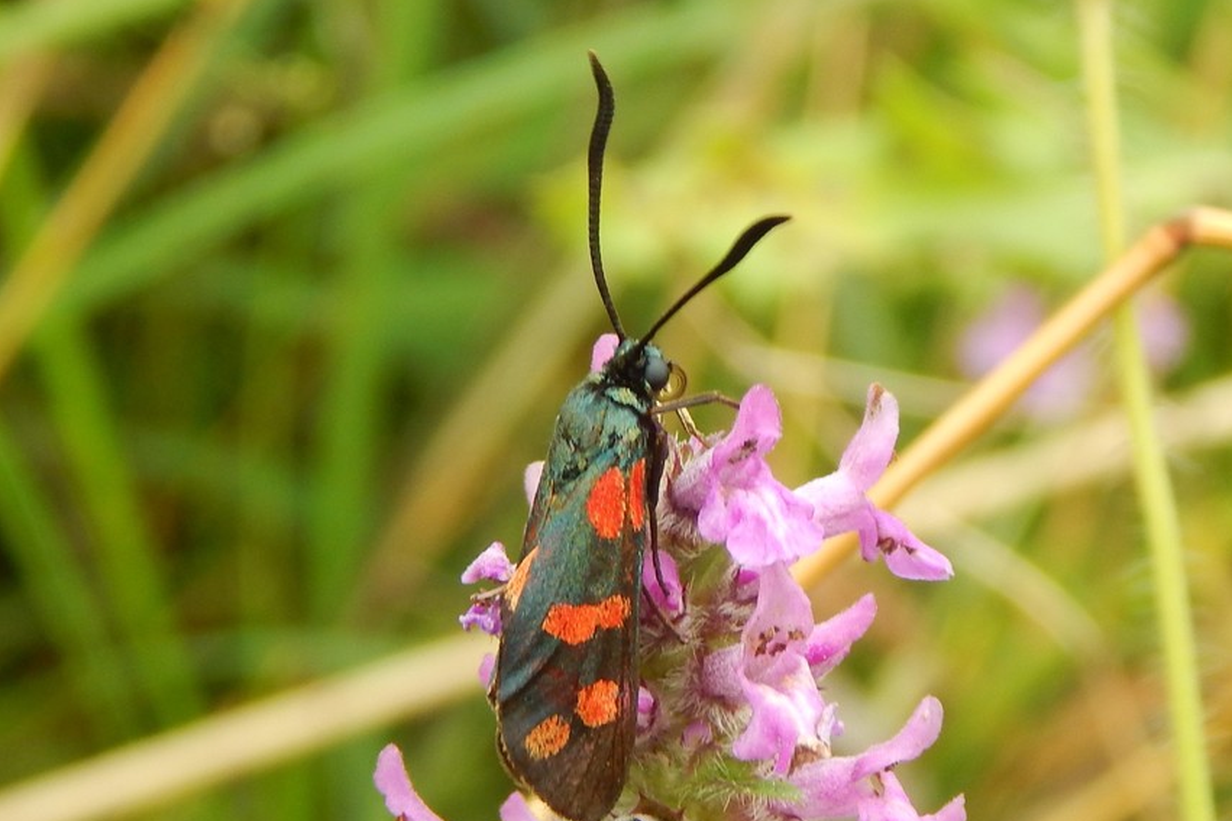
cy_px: 458
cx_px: 616
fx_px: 3319
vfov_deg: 14.1
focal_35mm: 97
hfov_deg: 21.0
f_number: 4.4
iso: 125
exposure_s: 1/100
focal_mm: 16.6
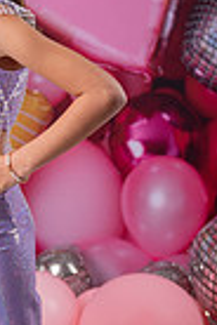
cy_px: 177
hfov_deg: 10.4
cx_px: -14
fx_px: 1175
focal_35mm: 130
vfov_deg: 15.8
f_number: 3.2
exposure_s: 1/125
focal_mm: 40
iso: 50
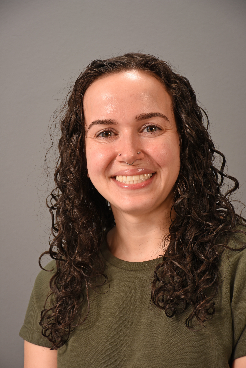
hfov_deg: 10.2
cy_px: 184
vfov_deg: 15.2
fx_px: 1384
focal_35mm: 135
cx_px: 123
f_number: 8
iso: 100
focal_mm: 90
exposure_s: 1/100
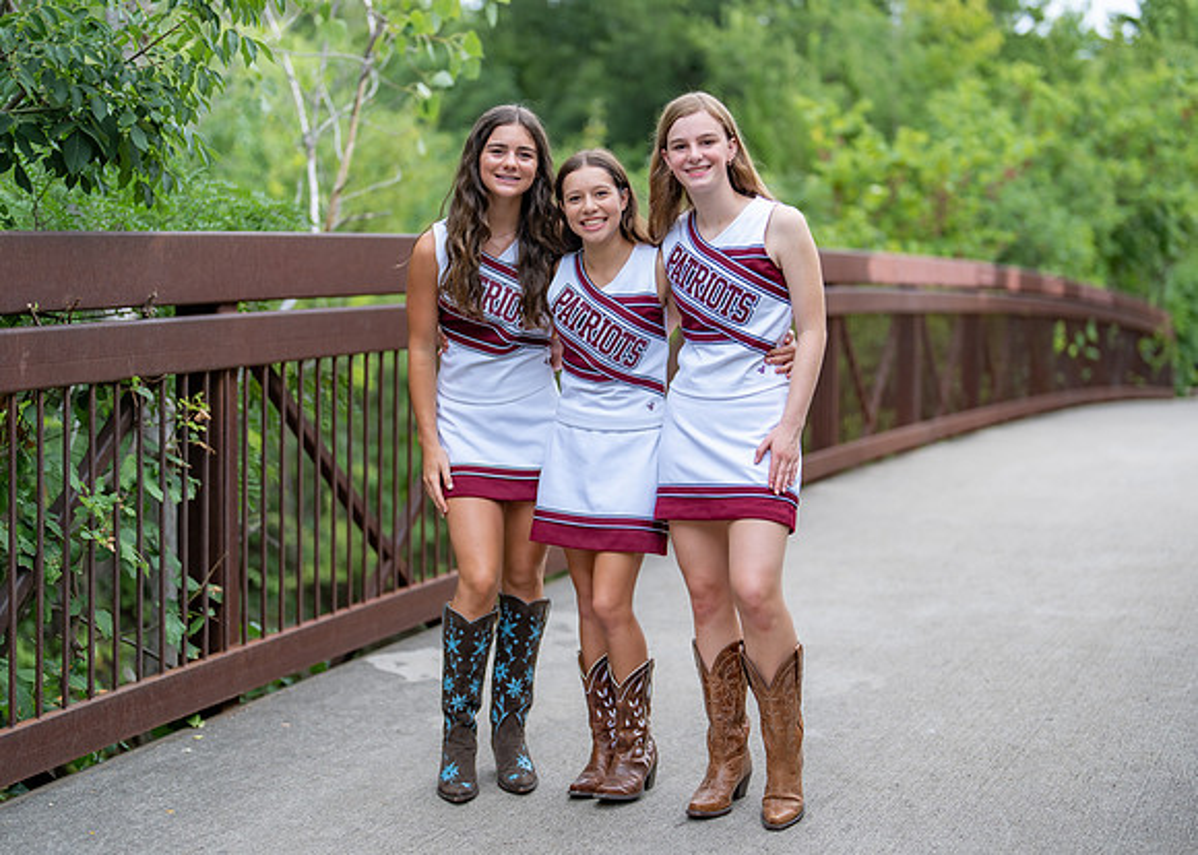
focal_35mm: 57
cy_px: 422
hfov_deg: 34.6
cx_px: 657
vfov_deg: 25.1
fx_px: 1923
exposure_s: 1/1250
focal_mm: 50
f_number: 1.2
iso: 100
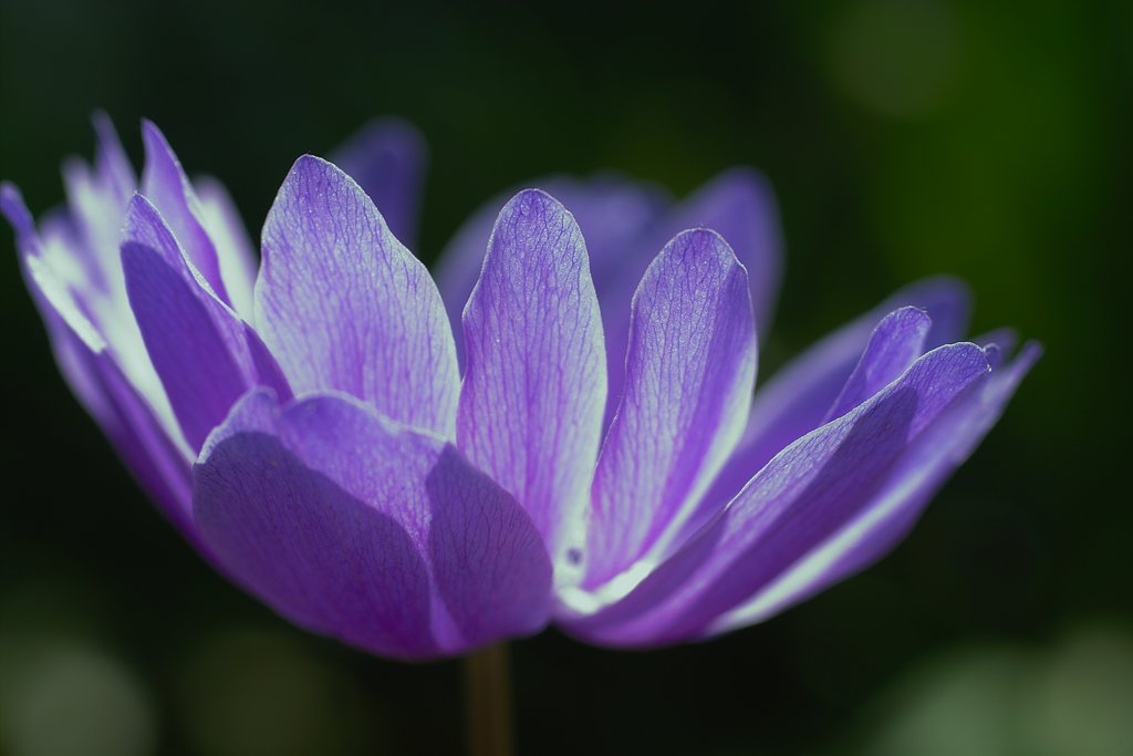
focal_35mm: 85
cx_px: 566
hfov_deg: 23.9
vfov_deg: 16.1
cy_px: 378
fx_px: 2675
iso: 100
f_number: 4.5
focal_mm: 50
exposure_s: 1/160
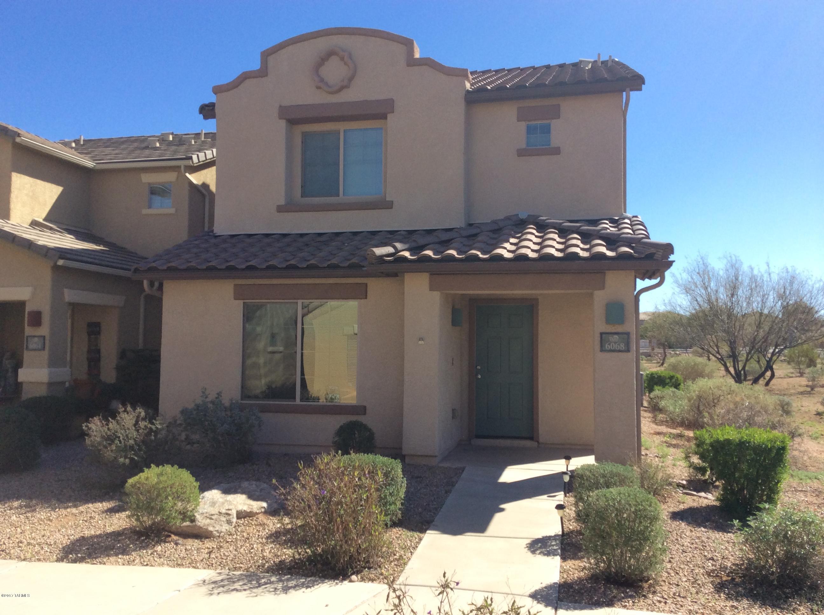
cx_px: 412
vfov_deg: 42.8
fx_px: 784
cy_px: 308
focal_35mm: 33
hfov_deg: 55.4
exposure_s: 1/1040
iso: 32
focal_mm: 3.3
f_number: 2.4
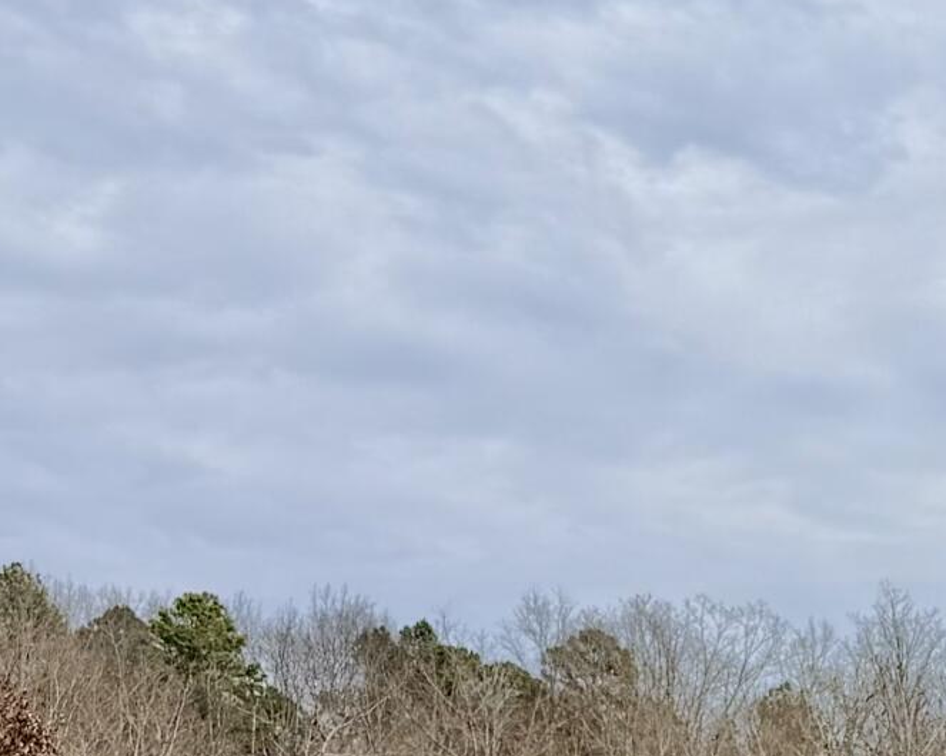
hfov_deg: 17.4
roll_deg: -2.3
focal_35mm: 106
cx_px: 1067
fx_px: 2967
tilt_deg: +10.5
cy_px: 635
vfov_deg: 14.4
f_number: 1.78
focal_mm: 6.76
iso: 80
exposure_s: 1/7353
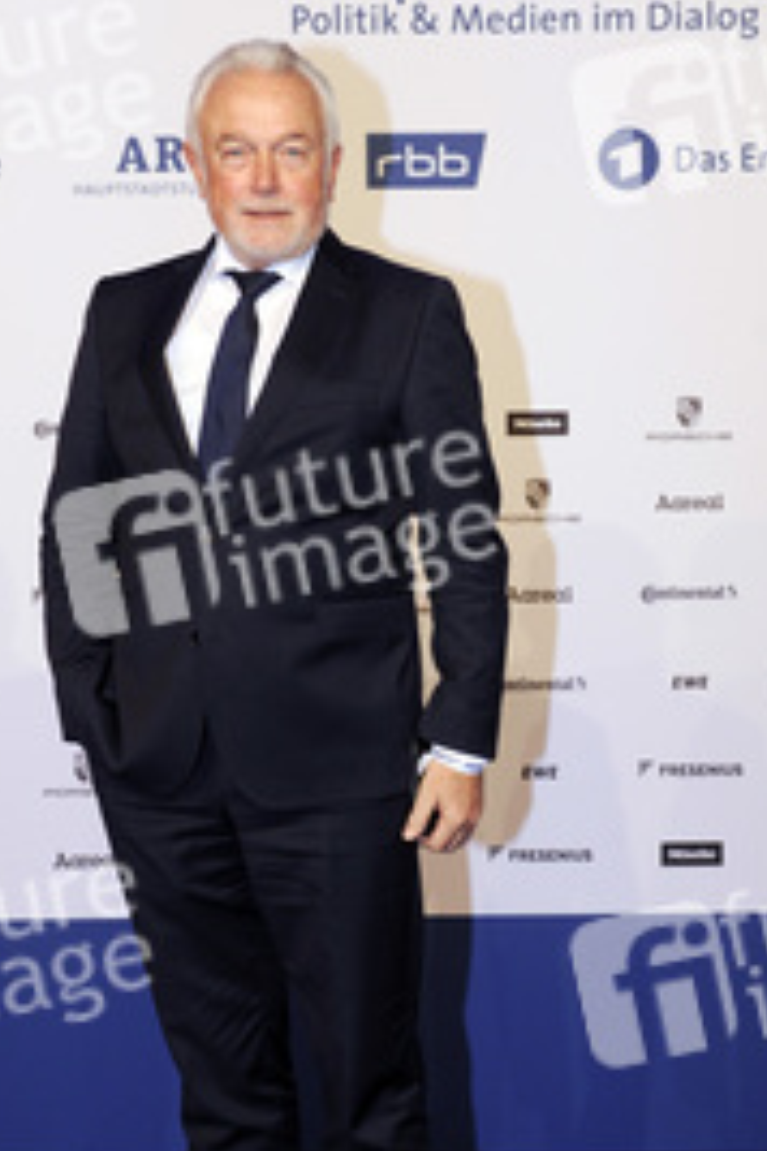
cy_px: 750
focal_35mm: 72
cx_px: 403
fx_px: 2301
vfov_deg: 27.9
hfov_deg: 18.9
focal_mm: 48
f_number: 4
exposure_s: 1/200
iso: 800
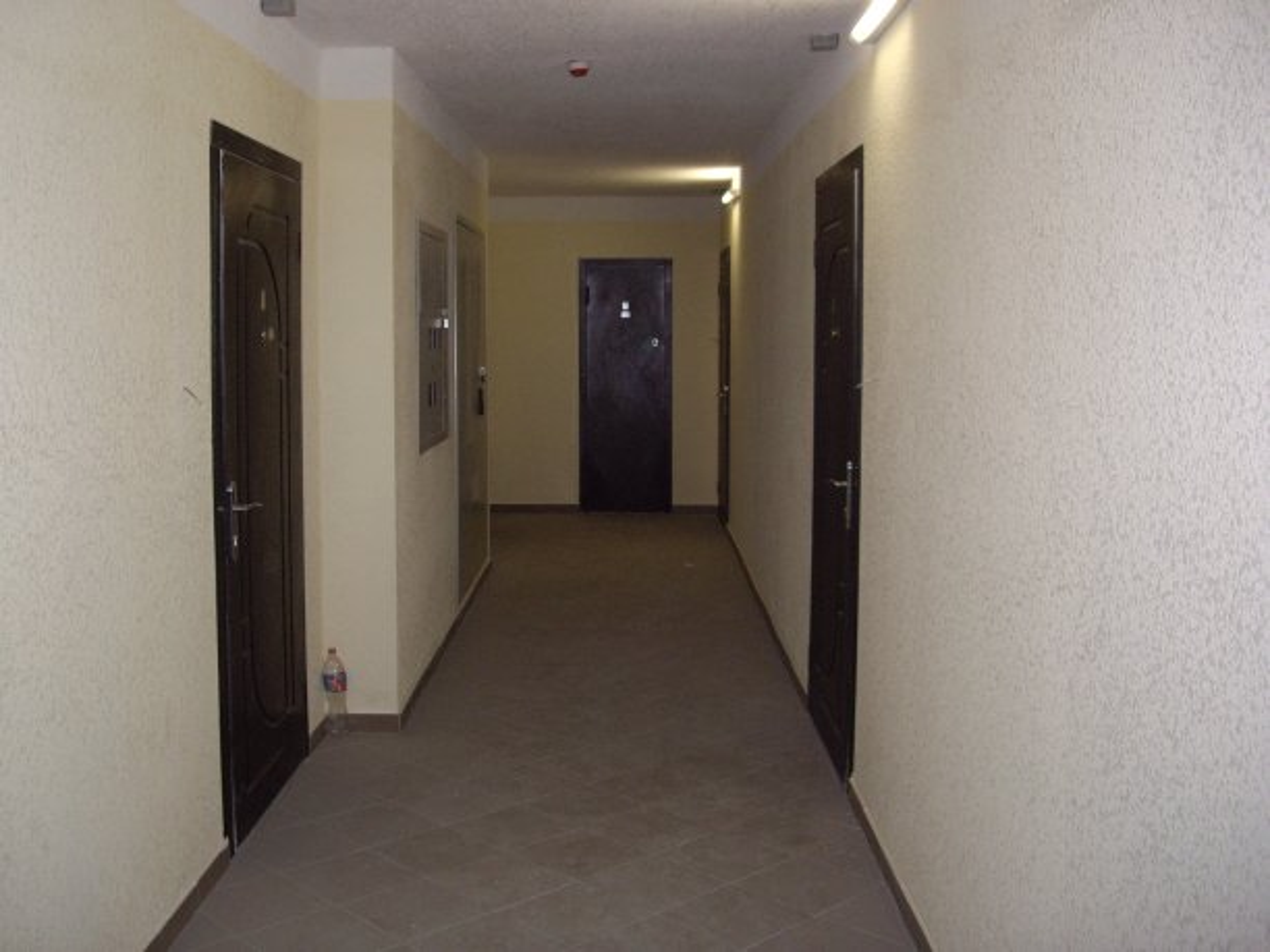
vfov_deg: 37.7
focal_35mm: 38
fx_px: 1394
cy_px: 476
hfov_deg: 49.0
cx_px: 635
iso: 200
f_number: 2.8
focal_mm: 7.9
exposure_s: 1/40
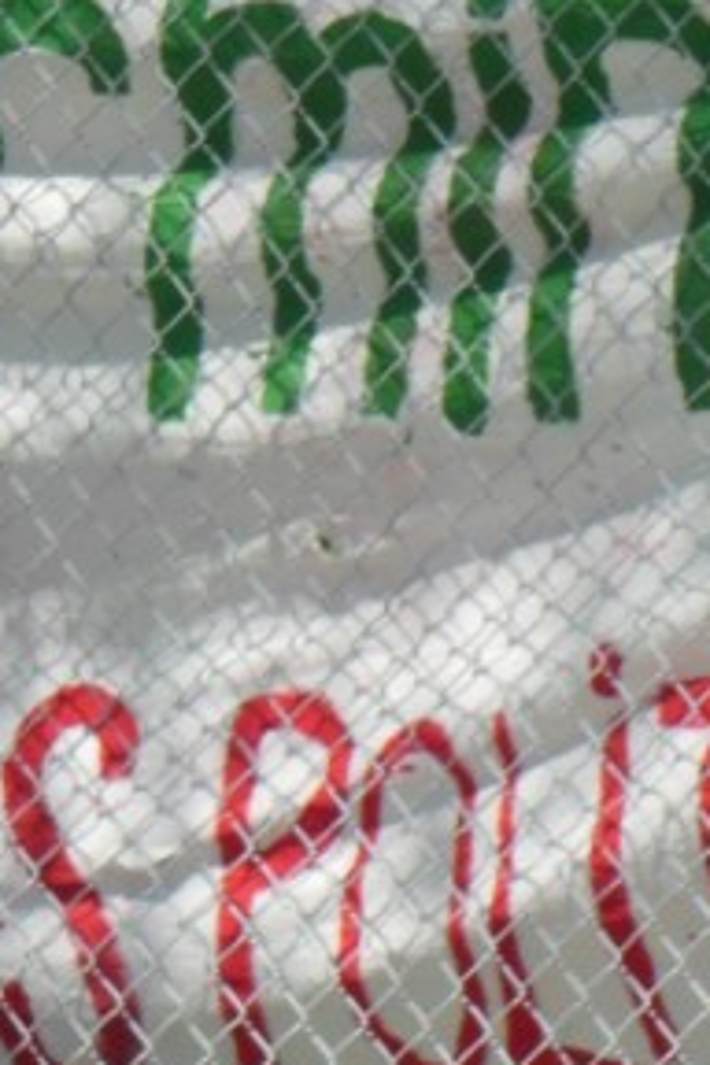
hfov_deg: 1.9
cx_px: 30
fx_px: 20914
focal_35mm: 707
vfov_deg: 2.9
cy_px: 470
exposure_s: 1/320
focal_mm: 34
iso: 125
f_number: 5.6
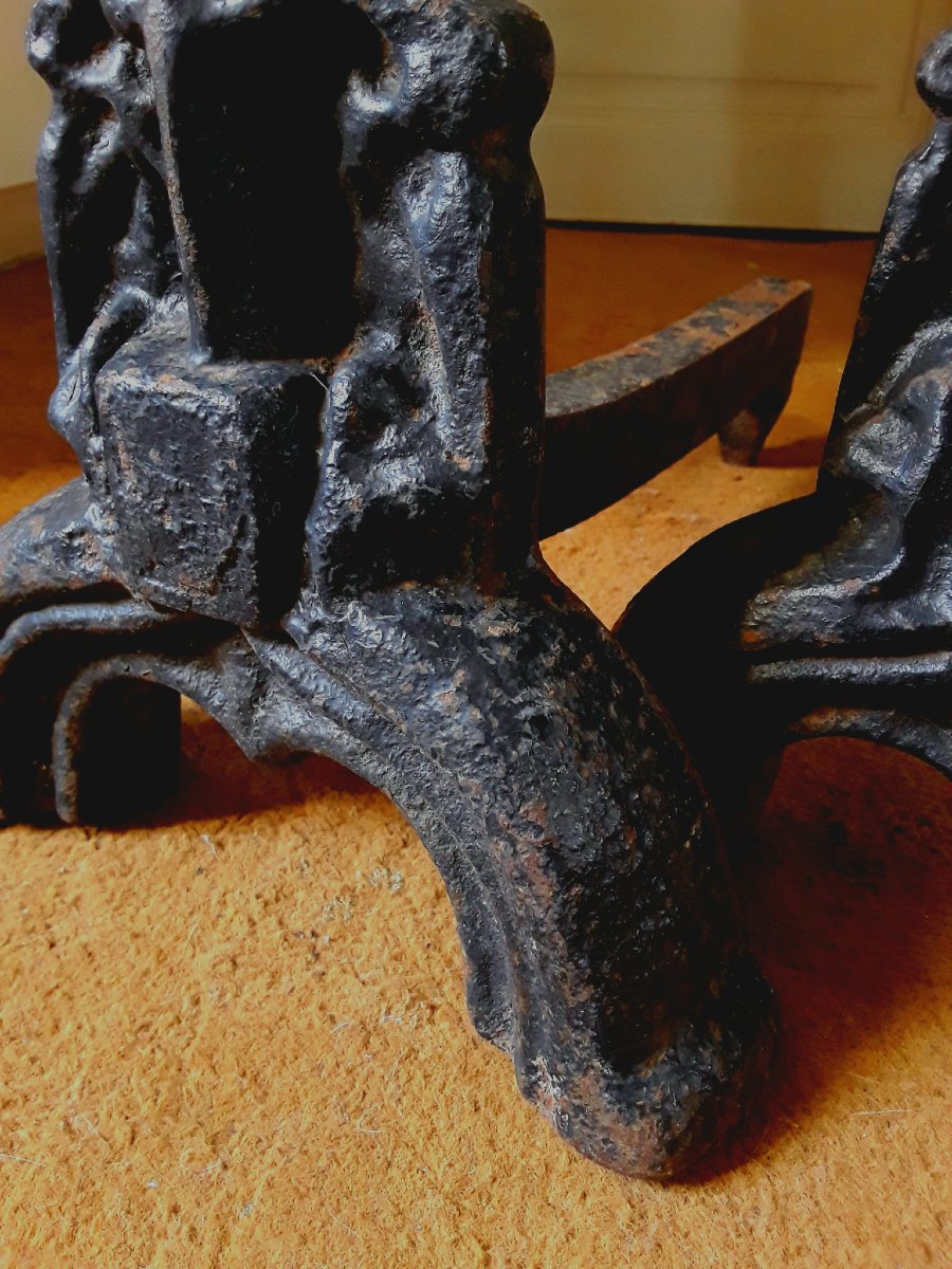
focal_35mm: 27
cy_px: 634
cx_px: 476
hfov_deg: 51.4
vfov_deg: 65.3
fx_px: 990
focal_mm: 2.91
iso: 200
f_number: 1.9
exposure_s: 1/20
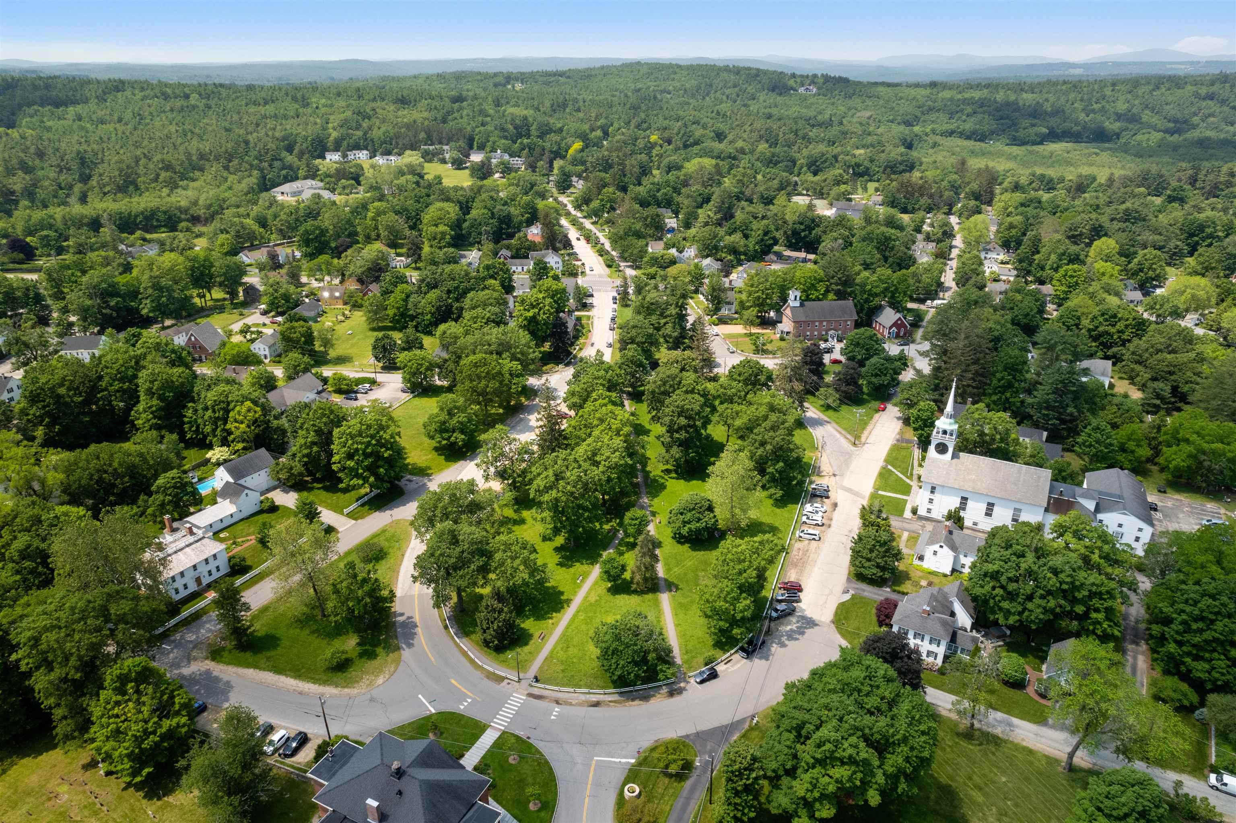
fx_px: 755
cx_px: 618
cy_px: 412
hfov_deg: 78.6
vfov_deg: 57.2
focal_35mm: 22
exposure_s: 1/640
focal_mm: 8.38
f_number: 2.8
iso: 120
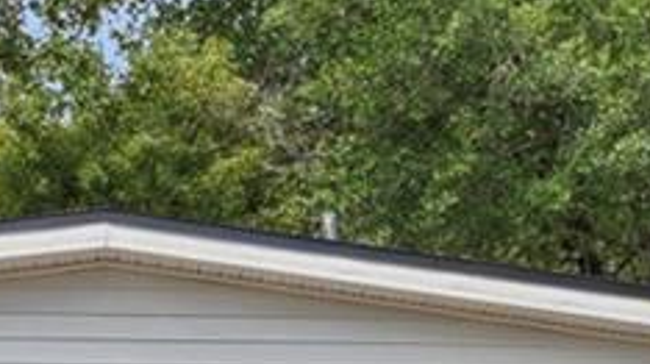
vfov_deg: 9.5
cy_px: 634
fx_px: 2100
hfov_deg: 17.6
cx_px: 286
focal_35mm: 122
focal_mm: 17
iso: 64
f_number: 11
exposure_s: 1/100
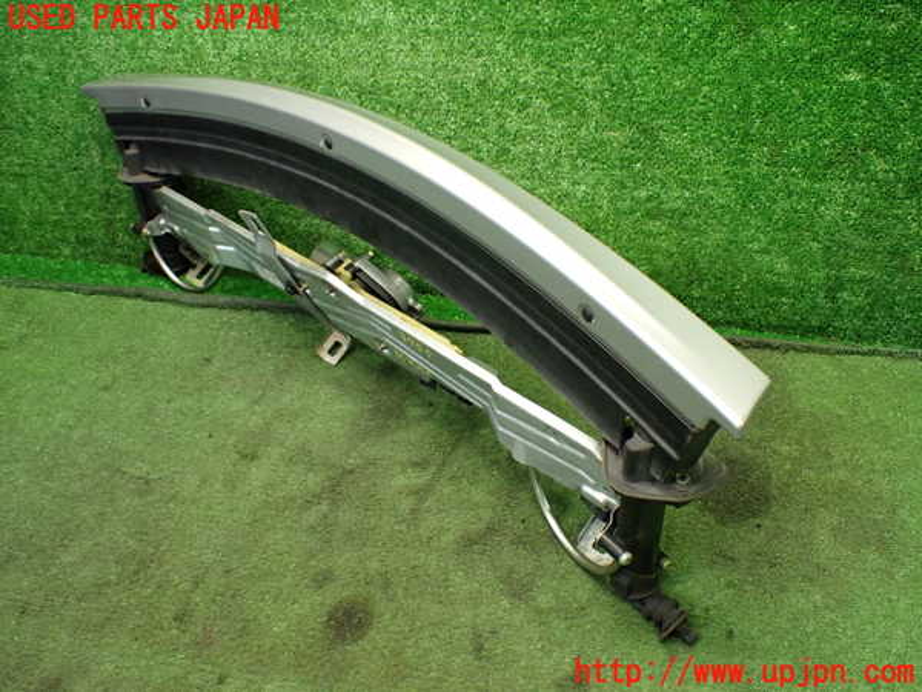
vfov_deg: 46.8
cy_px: 346
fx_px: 799
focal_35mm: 30
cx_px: 461
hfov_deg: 60.0
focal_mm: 5.4
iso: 800
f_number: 2.3
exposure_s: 1/100
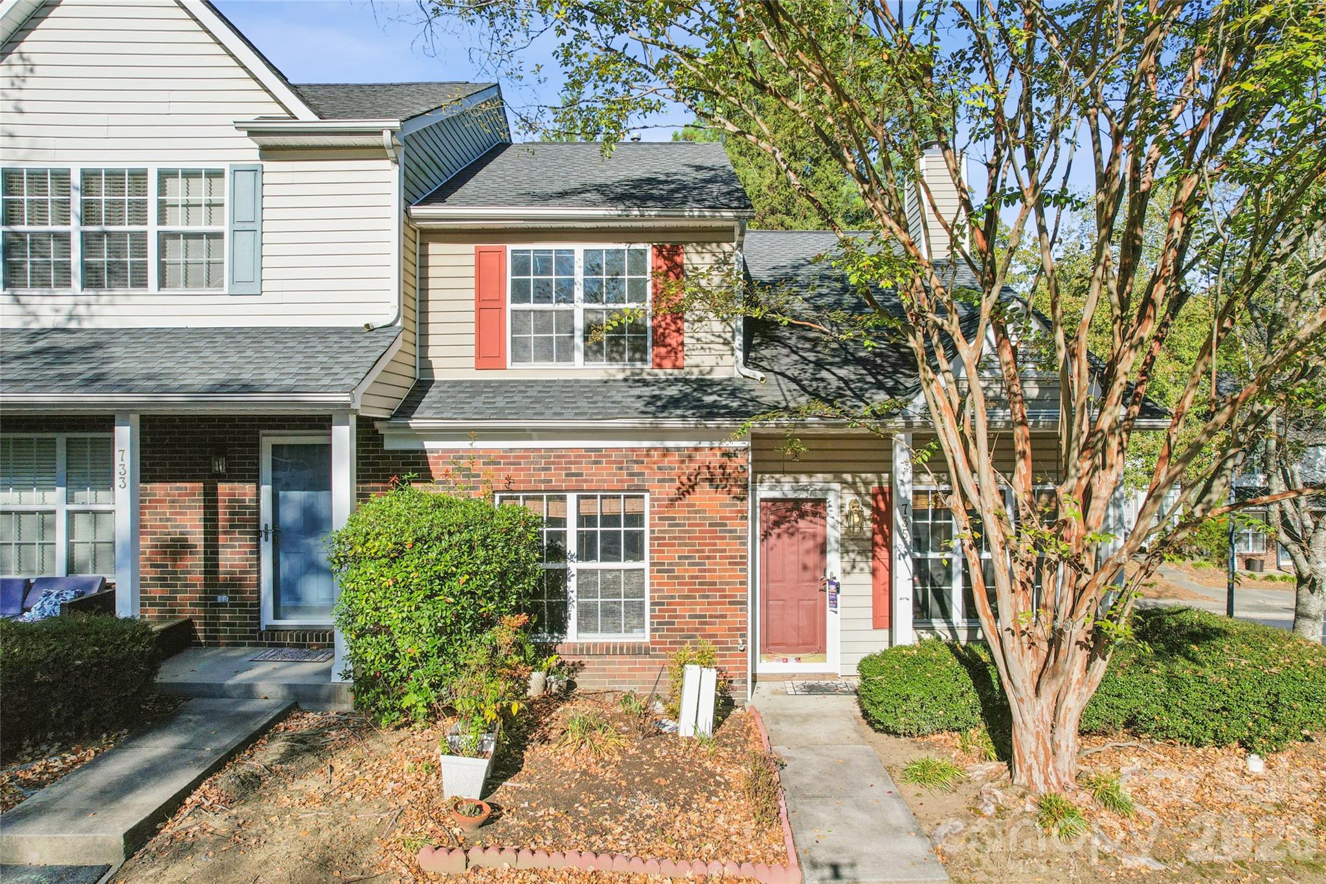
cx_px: 663
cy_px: 442
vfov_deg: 57.2
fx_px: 810
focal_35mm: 22
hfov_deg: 78.6
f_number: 2.8
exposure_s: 1/80
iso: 110
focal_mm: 8.4
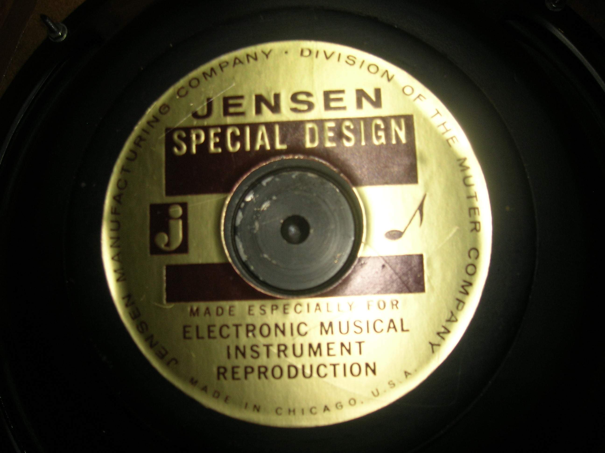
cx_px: 302
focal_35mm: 34
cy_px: 226
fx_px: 594
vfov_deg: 41.8
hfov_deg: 54.0
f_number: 2.9
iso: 50
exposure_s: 1/30
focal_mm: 5.7
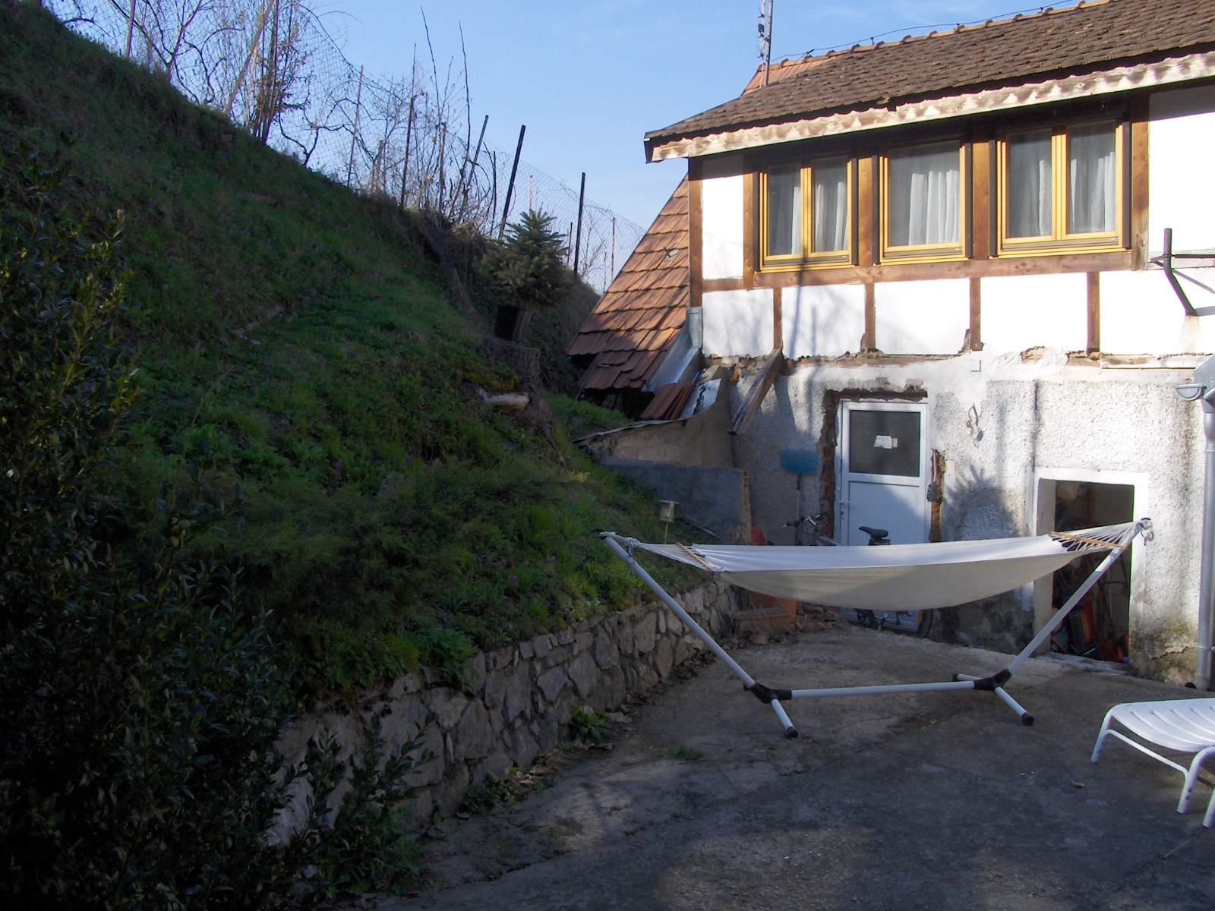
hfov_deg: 52.6
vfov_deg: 40.7
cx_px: 608
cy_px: 456
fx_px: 1228
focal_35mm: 35
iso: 100
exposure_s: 1/412
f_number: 4.3
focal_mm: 5.8
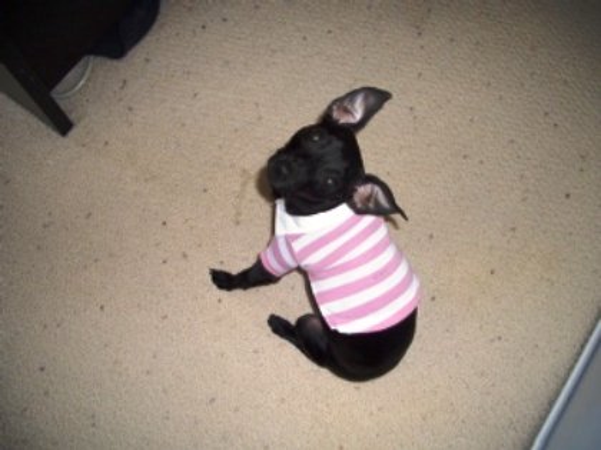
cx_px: 300
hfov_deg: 52.6
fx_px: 608
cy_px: 225
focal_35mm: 35
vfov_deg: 40.7
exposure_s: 1/60
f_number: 2.6
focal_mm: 5.8
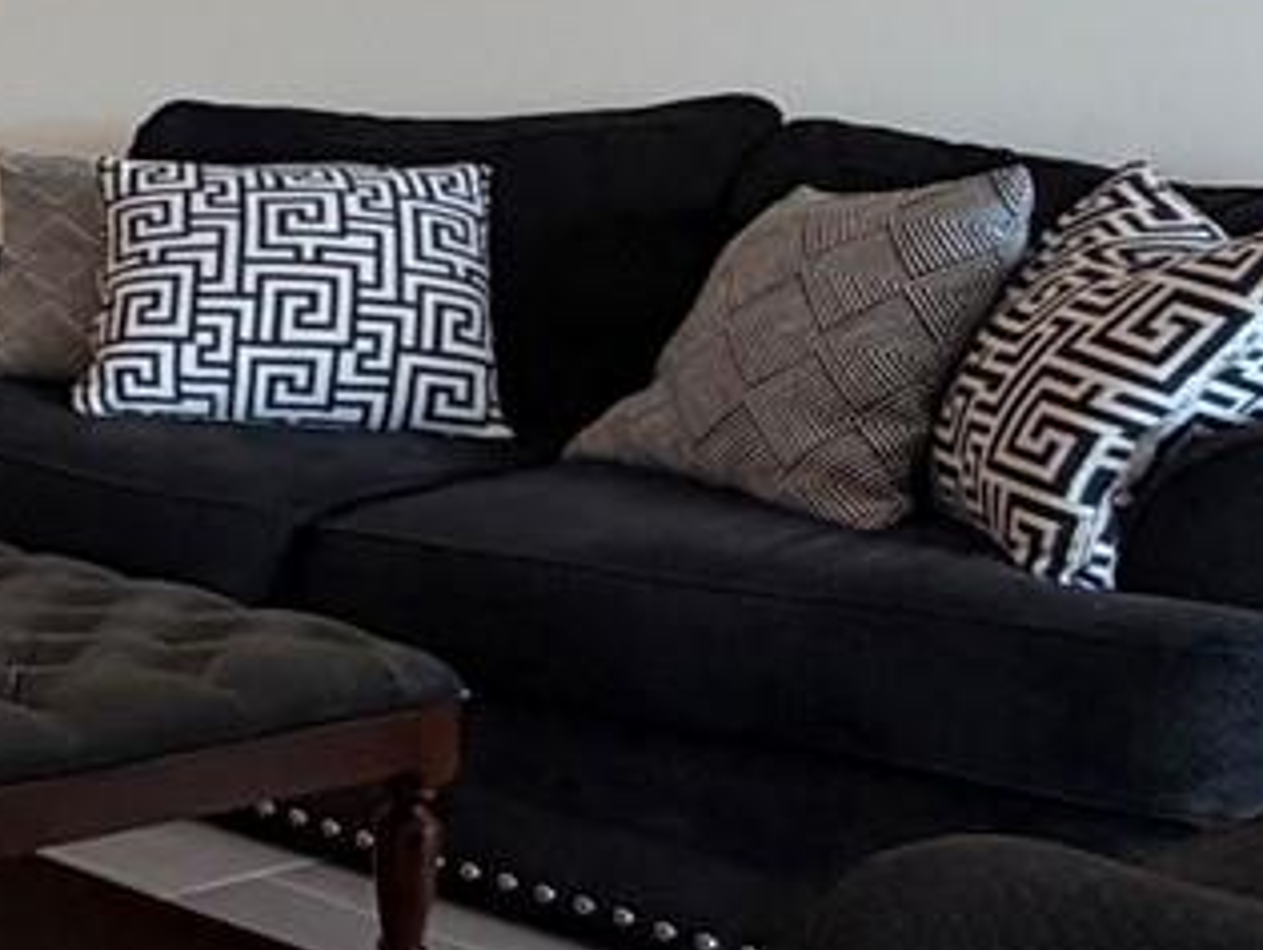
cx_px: -1183
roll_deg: +0.9
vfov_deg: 20.5
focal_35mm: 71
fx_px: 2593
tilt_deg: -4.9
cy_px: 176
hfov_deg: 18.8
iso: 320
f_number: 2.2
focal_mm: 2.22
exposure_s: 1/60
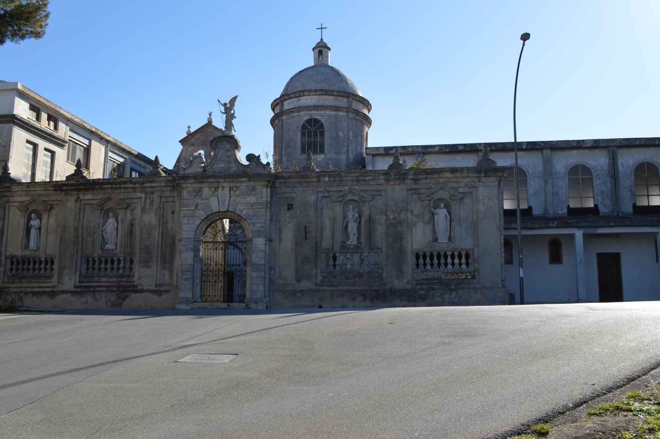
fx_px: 604
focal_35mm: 33
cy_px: 220
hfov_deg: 57.3
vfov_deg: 39.9
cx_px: 330
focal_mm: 22
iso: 100
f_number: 6.3
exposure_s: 1/200
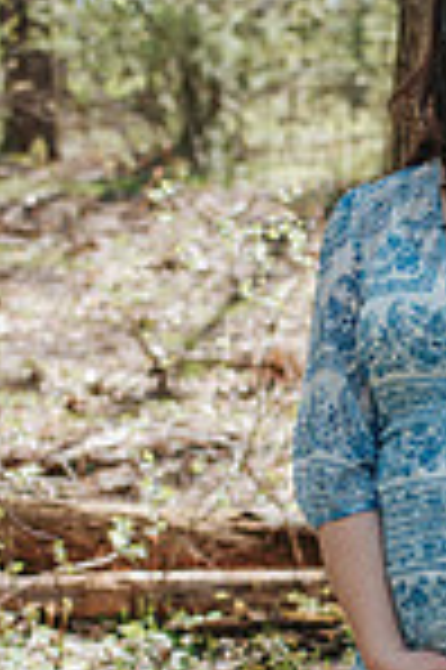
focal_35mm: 106
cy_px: 468
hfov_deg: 12.5
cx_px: 563
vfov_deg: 19.2
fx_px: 1974
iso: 250
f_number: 2.5
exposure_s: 1/1000
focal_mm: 35
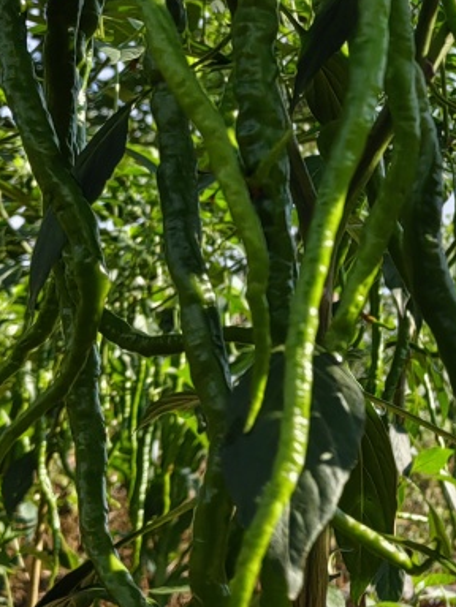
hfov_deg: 18.7
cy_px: 113
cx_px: 522
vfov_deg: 25.5
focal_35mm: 75
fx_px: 1317
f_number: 1.9
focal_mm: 5.52
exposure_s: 1/3717
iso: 50
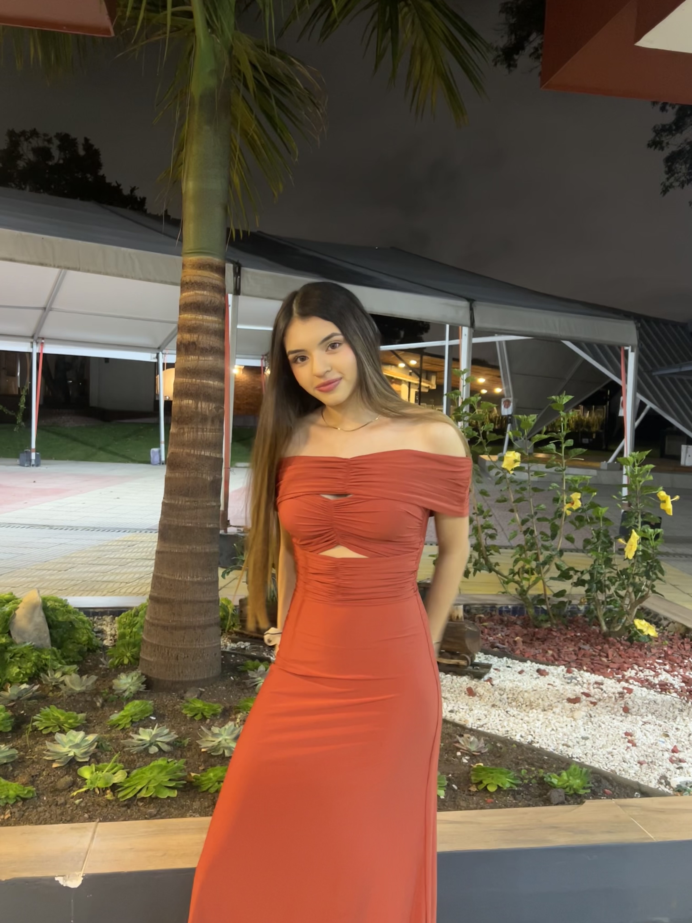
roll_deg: -1.9
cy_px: 462
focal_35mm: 26
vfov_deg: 67.3
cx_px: 346
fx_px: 693
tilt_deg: -2.9
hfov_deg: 53.1
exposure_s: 1/8
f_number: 1.5
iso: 50
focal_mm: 5.7
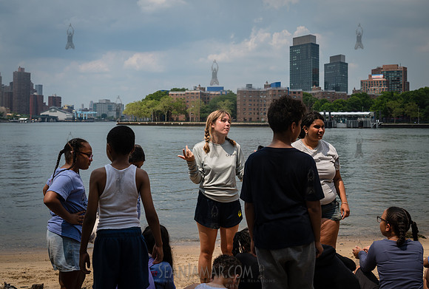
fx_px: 558
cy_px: 108
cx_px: 241
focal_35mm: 47
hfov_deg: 42.0
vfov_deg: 29.0
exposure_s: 1/1250
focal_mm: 35
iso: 160
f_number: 5
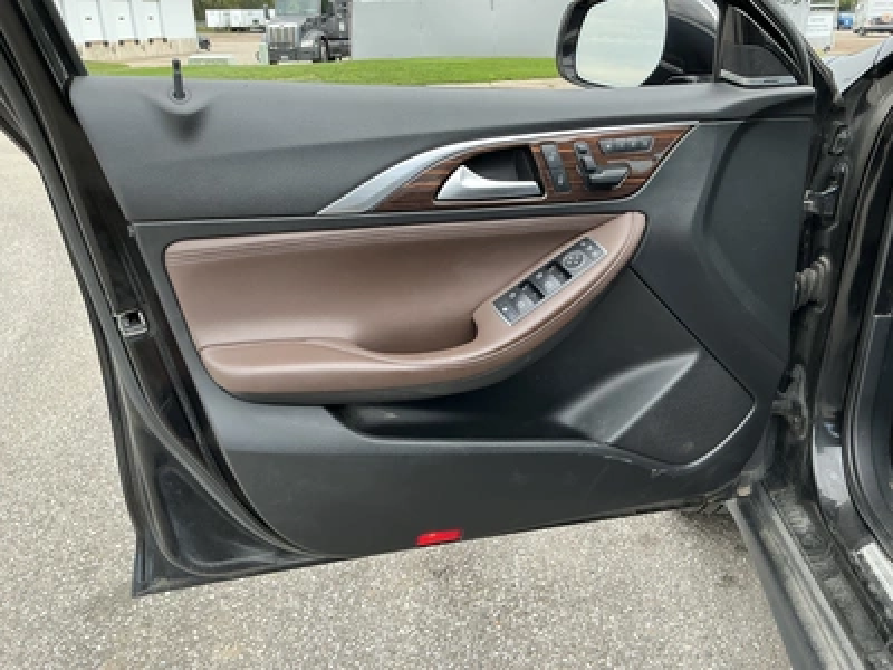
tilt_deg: -21.6
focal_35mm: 28
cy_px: 335
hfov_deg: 63.4
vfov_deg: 49.7
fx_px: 722
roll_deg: +1.8
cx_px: 446
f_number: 1.8
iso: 16
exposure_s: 1/122
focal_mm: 3
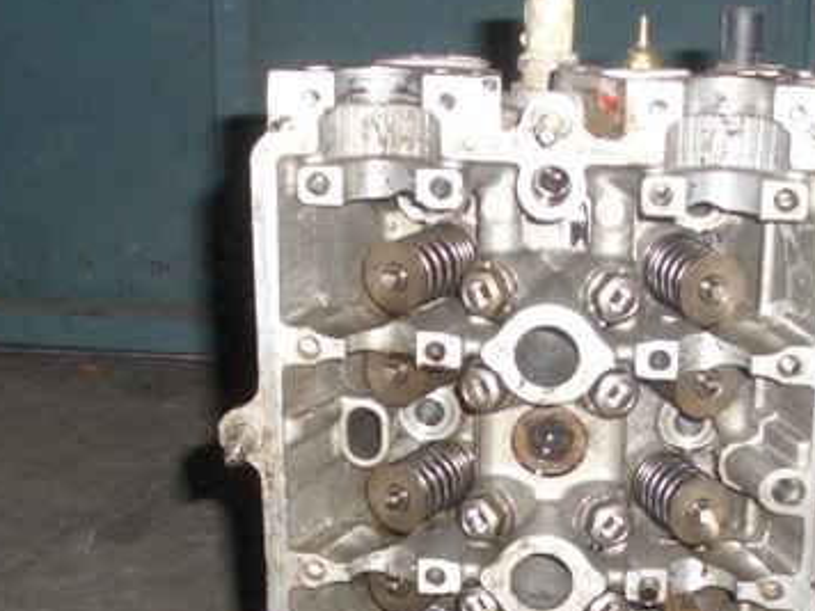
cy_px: 636
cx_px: 554
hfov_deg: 24.0
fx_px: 1907
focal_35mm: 81
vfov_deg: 17.7
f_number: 4
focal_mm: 4.8
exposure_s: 1/40
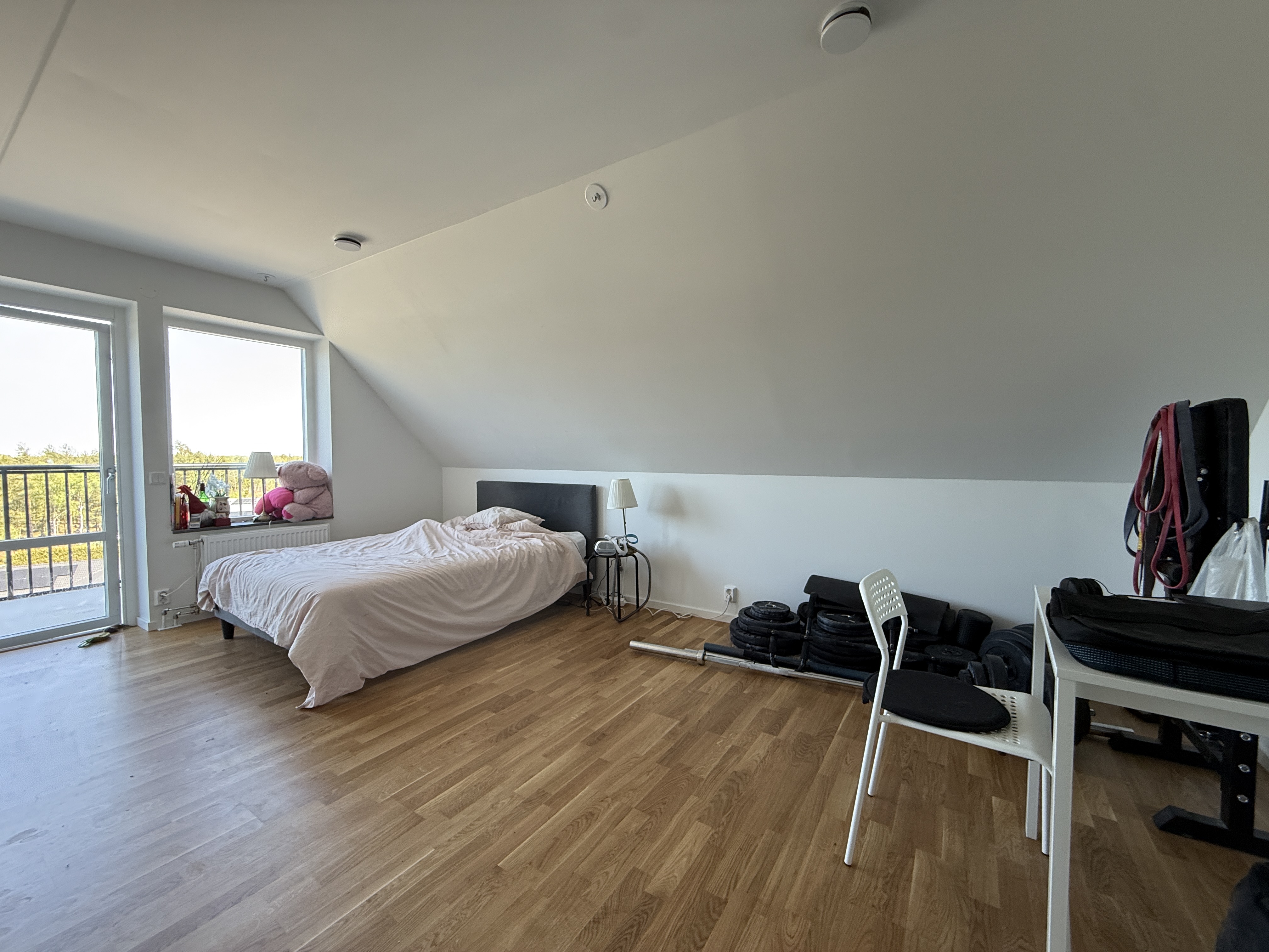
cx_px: 634
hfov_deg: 102.1
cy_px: 476
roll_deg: +0.2
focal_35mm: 14
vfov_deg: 85.7
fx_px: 513
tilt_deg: -1.4
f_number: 2.2
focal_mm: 2.22
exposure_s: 1/99
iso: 125
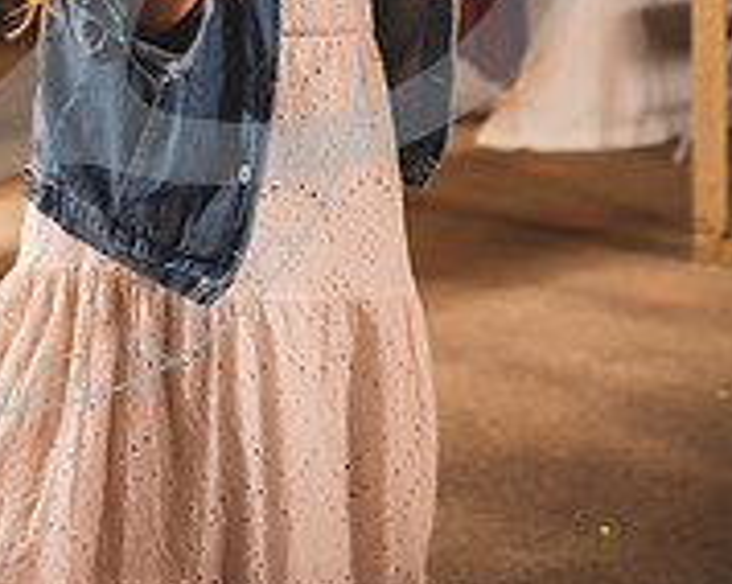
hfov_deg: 13.1
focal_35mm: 147
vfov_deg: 10.2
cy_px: -280
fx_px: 3181
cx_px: 169
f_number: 2.8
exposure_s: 1/125
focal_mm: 62
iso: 500
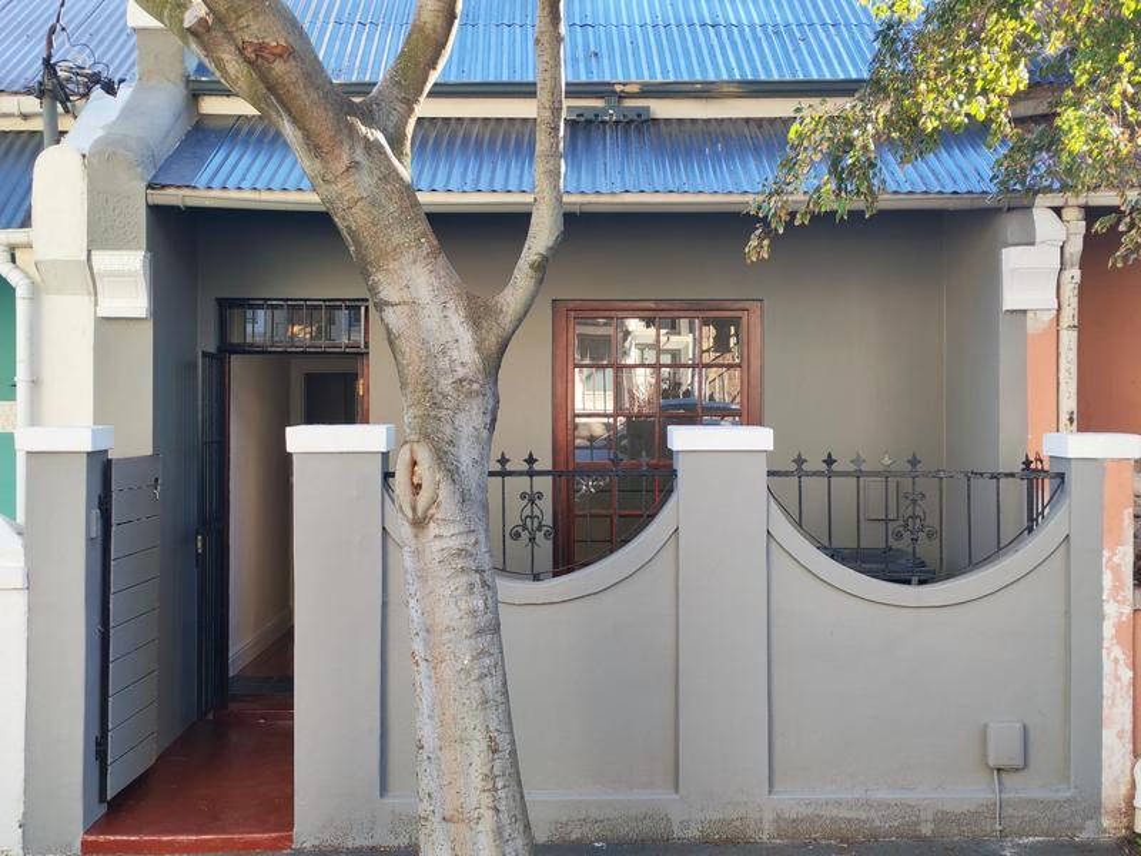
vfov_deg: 27.0
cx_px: 570
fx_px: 1780
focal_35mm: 54
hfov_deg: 35.5
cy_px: 428
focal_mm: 6.12
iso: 80
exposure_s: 1/100
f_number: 1.9
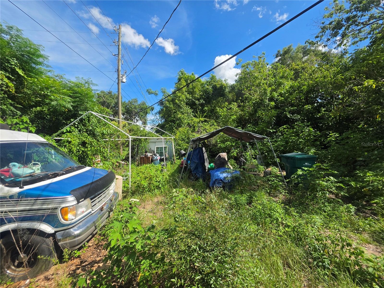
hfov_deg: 106.2
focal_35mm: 13
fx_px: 144
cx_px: 192
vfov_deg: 89.9
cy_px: 144
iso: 32
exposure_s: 1/1055
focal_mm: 2.2
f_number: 1.9
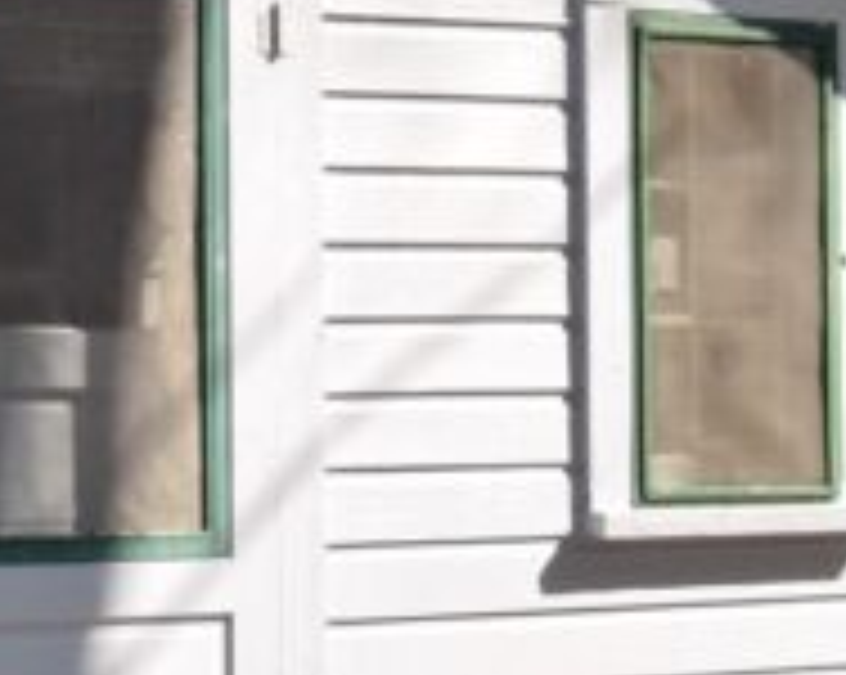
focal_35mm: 126
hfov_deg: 15.0
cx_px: -14
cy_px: 387
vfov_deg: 12.2
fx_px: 3152
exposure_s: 1/200
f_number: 9
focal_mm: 14
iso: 320
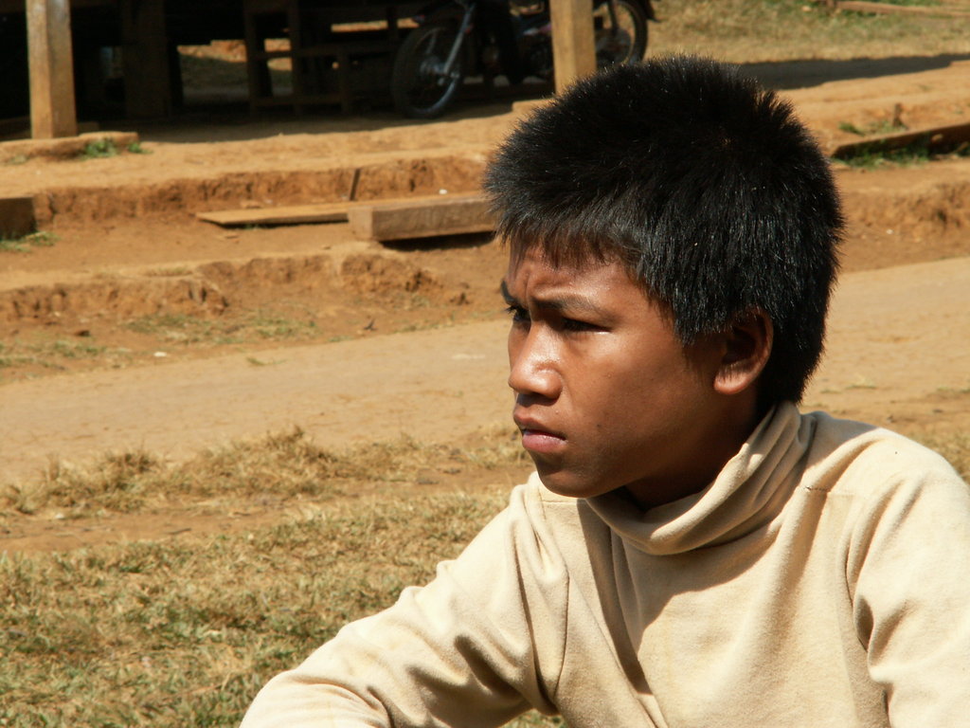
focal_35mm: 178
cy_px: 364
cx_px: 485
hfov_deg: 11.1
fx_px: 4988
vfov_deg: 8.3
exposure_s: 1/125
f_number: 8
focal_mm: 29.1
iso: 50
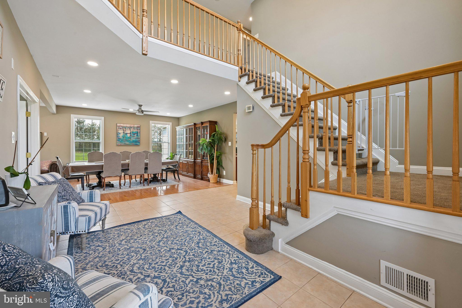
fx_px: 192
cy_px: 154
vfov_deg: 77.3
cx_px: 231
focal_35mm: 15
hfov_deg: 100.4
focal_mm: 15
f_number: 11
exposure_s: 1/15
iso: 400
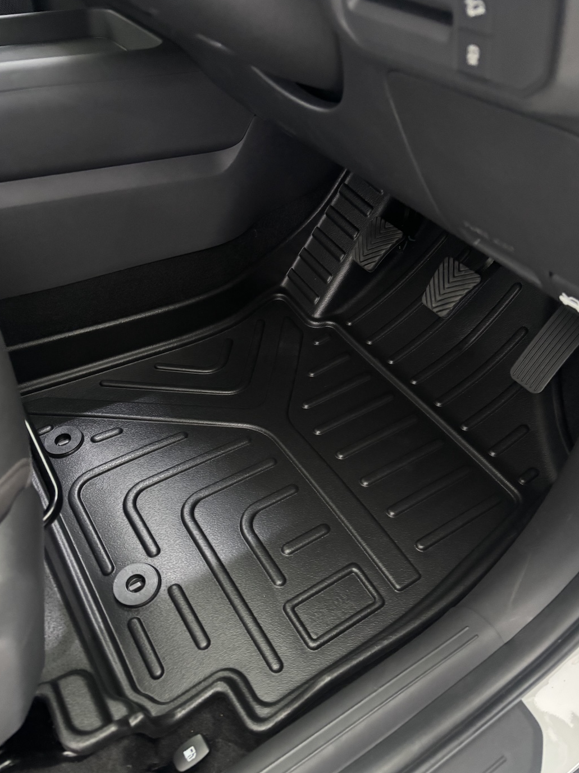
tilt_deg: -43.8
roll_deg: -0.5
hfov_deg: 51.3
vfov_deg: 65.3
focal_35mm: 27
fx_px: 602
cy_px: 394
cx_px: 293
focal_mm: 5.96
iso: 1000
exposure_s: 1/30
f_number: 1.6
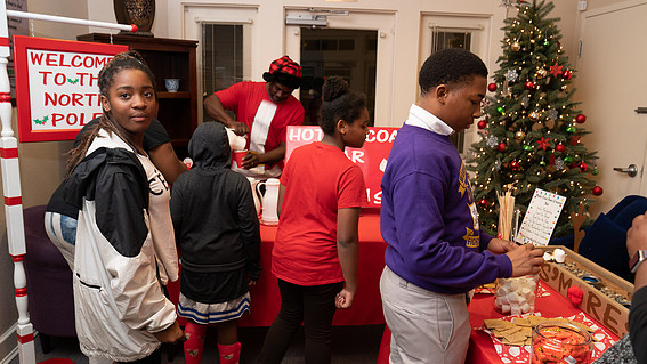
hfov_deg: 64.3
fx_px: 515
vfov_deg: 38.9
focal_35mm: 30
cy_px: 185
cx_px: 322
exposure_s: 1/80
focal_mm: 28
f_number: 4.5
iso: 640
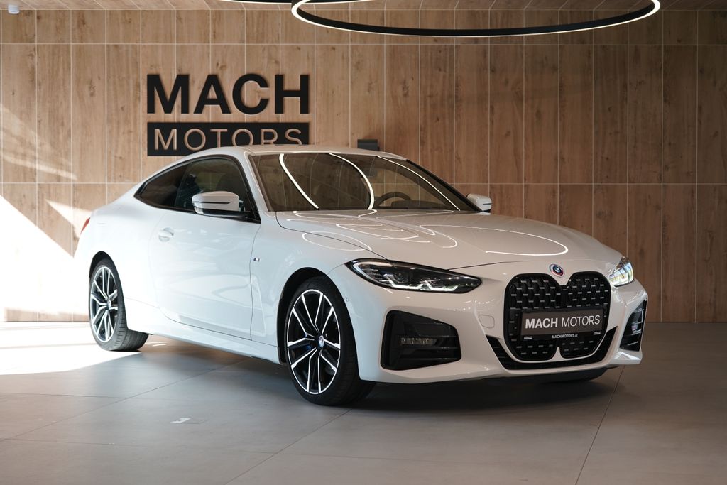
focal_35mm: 60
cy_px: 242
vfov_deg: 22.6
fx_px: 1212
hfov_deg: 33.4
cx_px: 364
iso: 400
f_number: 5
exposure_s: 1/60
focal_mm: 60
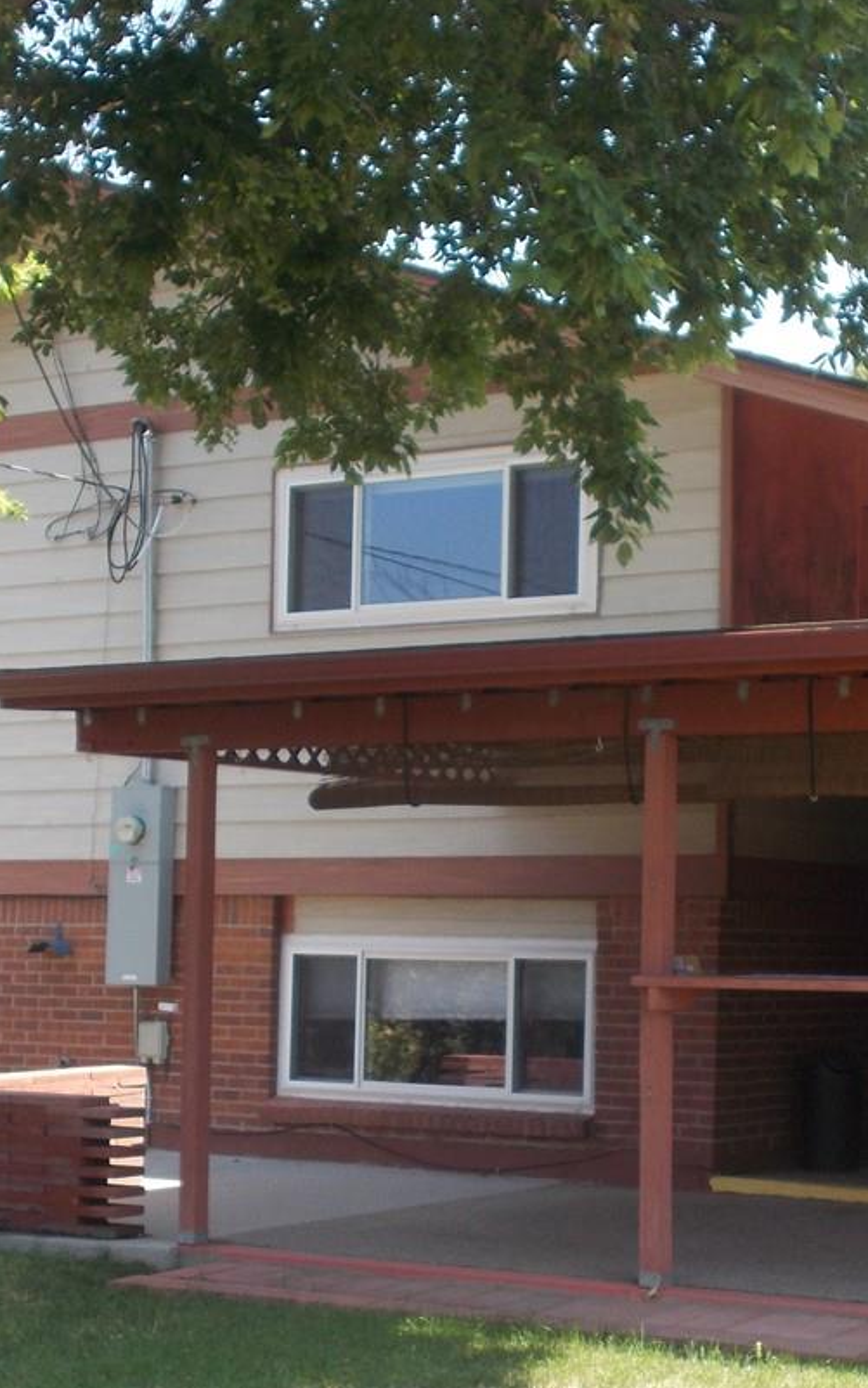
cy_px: 915
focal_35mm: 72
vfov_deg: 28.4
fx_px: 2724
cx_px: 596
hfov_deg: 18.0
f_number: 3.6
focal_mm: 6
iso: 80
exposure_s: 1/200
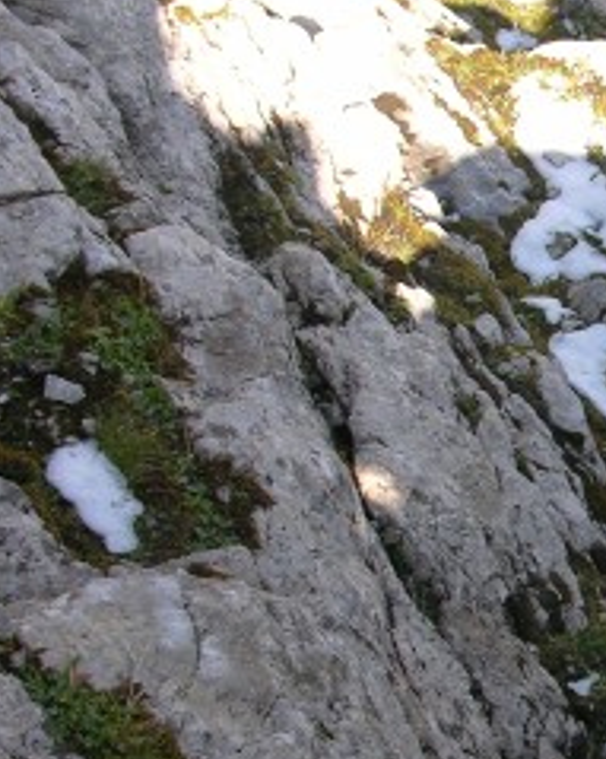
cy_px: 540
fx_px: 2468
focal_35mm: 110
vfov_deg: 17.4
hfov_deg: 13.3
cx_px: 882
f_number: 4.5
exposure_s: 1/112
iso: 50
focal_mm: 9
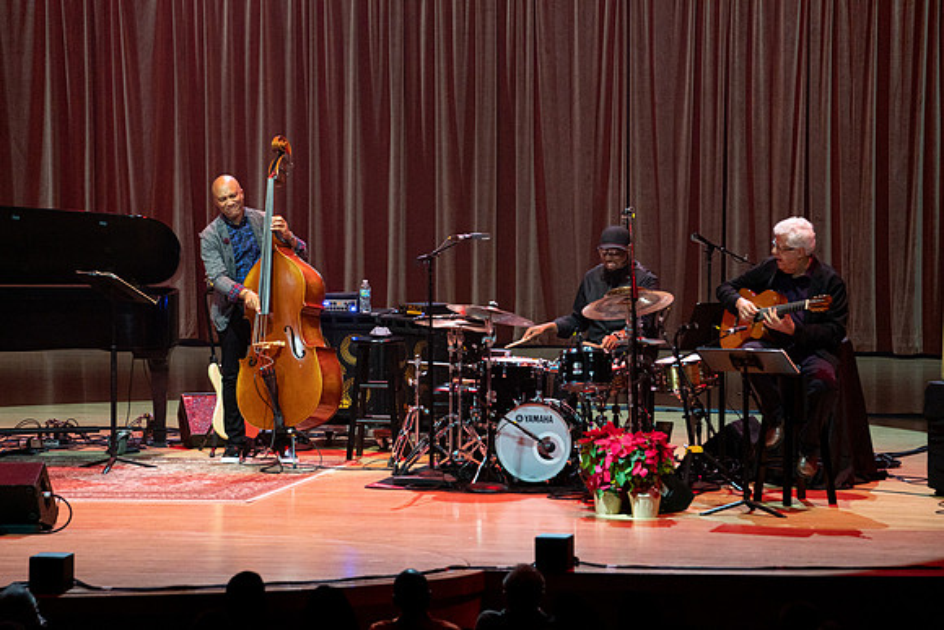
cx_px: 472
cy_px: 315
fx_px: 5245
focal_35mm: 200
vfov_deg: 6.9
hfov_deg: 10.3
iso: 2500
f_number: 5.6
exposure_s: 1/250
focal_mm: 200
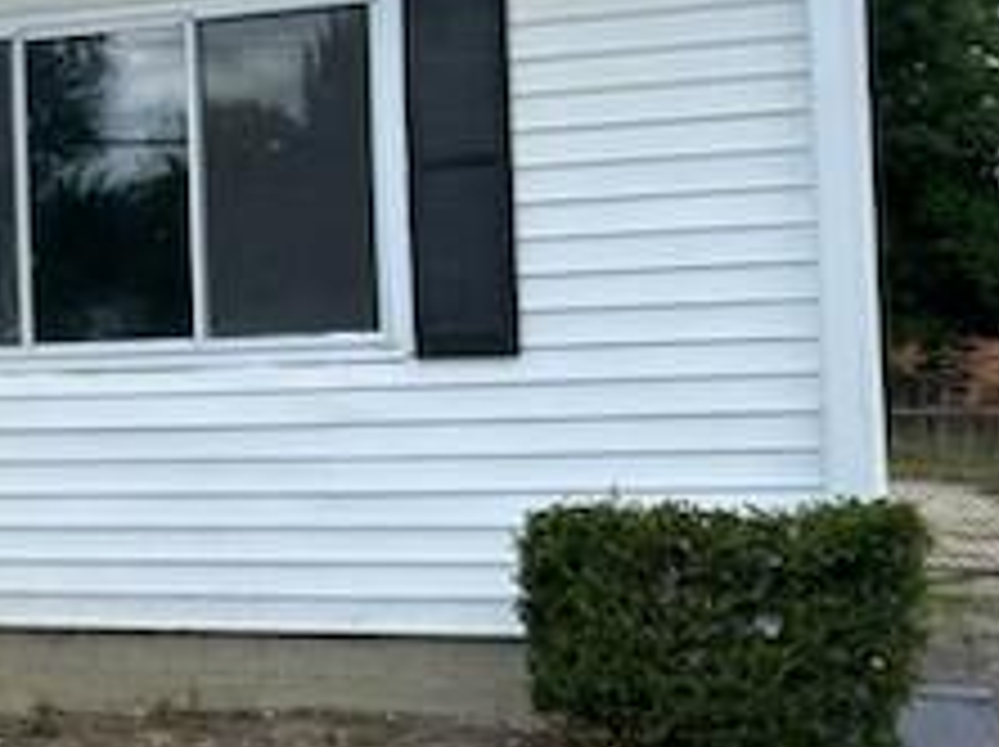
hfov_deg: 23.1
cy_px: 315
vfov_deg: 19.6
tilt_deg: +2.3
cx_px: -297
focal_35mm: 75
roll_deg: +1.5
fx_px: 2162
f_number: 1.5
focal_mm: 5.7
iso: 50
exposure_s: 1/2083
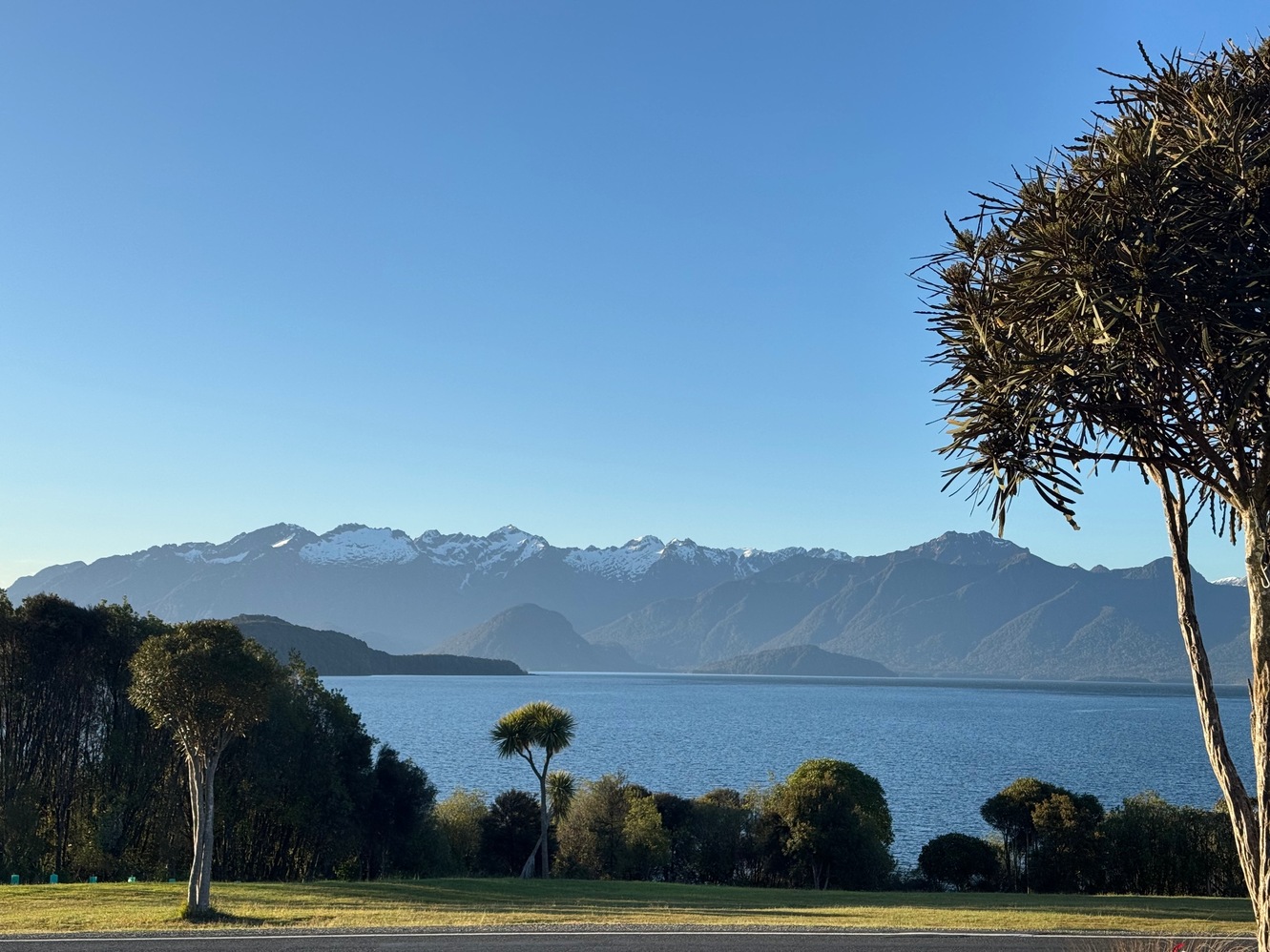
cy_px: 476
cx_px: 635
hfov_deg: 39.7
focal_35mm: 48
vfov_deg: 30.3
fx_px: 1761
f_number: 1.78
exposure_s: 1/3610
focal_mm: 6.76
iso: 64
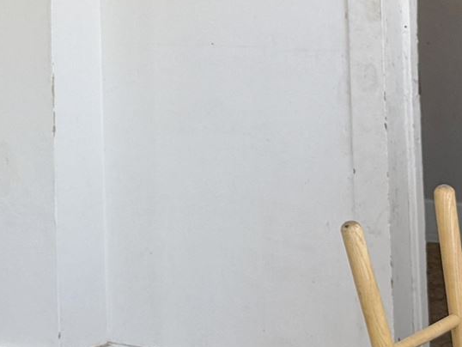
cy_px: -103
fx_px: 1829
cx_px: -46
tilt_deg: +0.1
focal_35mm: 137
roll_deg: +1.1
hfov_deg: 14.1
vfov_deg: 10.6
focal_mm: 6.76
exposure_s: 1/130
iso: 50
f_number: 1.78
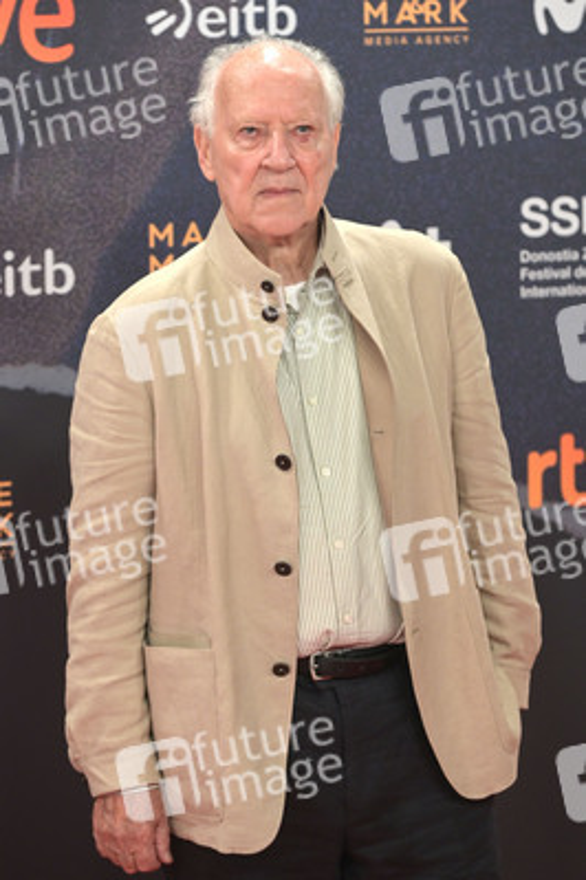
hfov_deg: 8.8
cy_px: 440
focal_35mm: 155
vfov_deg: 13.3
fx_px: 3791
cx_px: 293
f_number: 5
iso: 1250
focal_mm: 155
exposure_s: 1/400
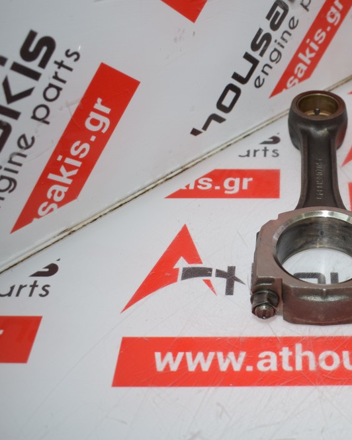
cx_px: 325
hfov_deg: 29.6
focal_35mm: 49
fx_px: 634
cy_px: 220
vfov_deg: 38.3
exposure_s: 1/160
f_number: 3.8
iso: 500
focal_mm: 23
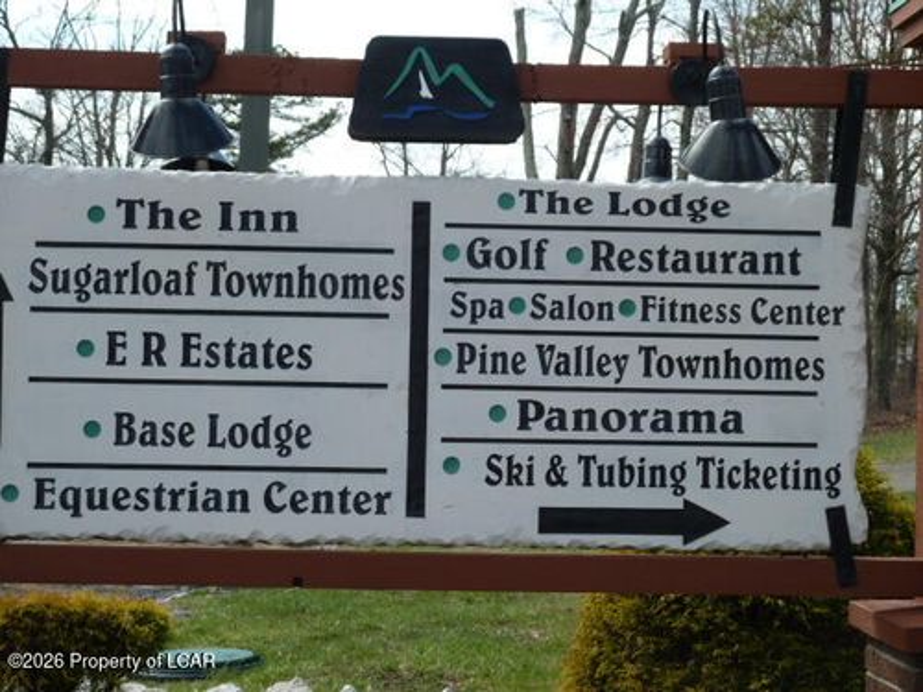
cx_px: 462
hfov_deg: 25.0
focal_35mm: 78
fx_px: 2080
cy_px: 346
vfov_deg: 18.9
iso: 80
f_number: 4.2
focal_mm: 12.8
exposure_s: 1/250
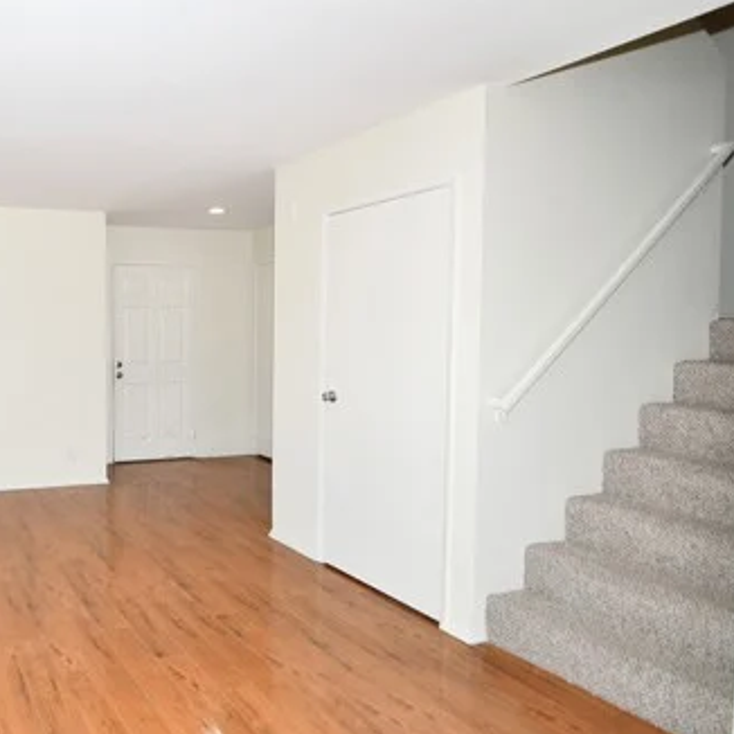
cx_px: 61
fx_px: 600
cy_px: 370
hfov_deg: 54.1
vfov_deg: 62.9
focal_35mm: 25
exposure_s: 1/100
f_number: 5
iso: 200
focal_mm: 10
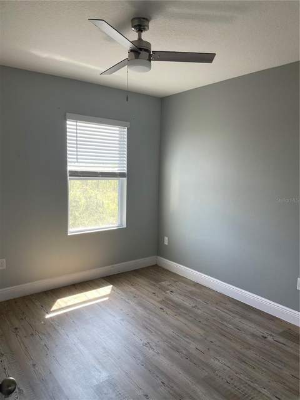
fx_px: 300
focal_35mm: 26
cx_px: 150
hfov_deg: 53.1
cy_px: 200
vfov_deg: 67.3
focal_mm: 4.2
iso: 40
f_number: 1.6
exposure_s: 1/121
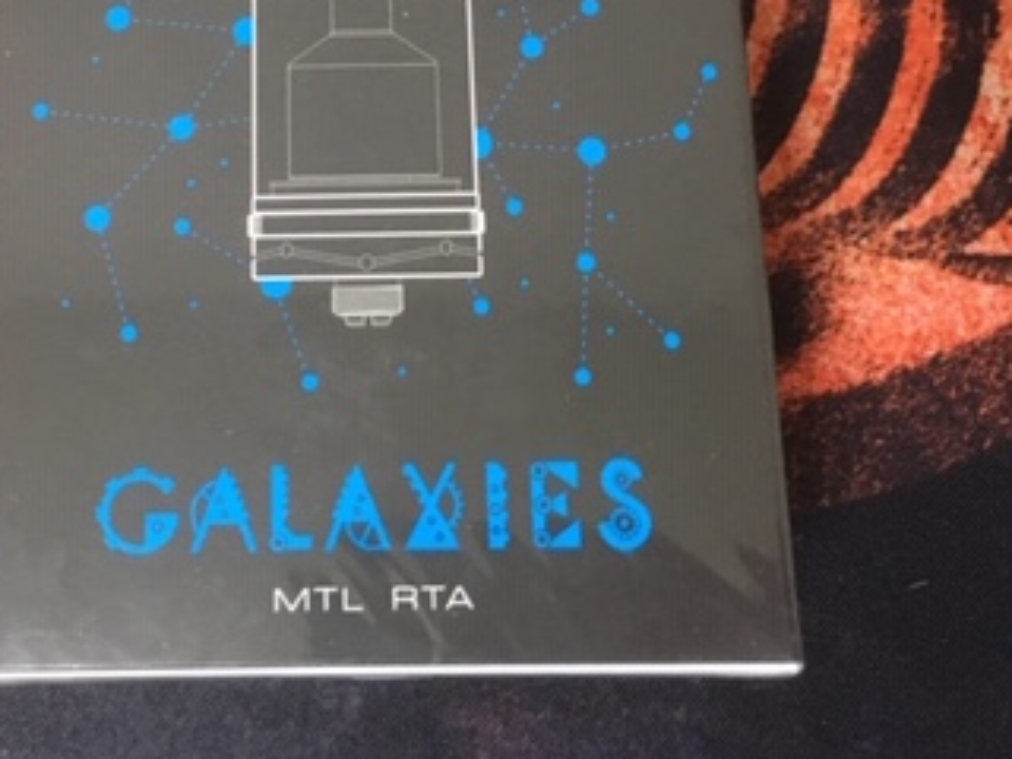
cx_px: 307
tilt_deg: -72.8
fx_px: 1696
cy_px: 57
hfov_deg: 32.8
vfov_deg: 24.4
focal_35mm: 58
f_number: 2.2
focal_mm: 4.15
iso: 200
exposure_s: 1/20
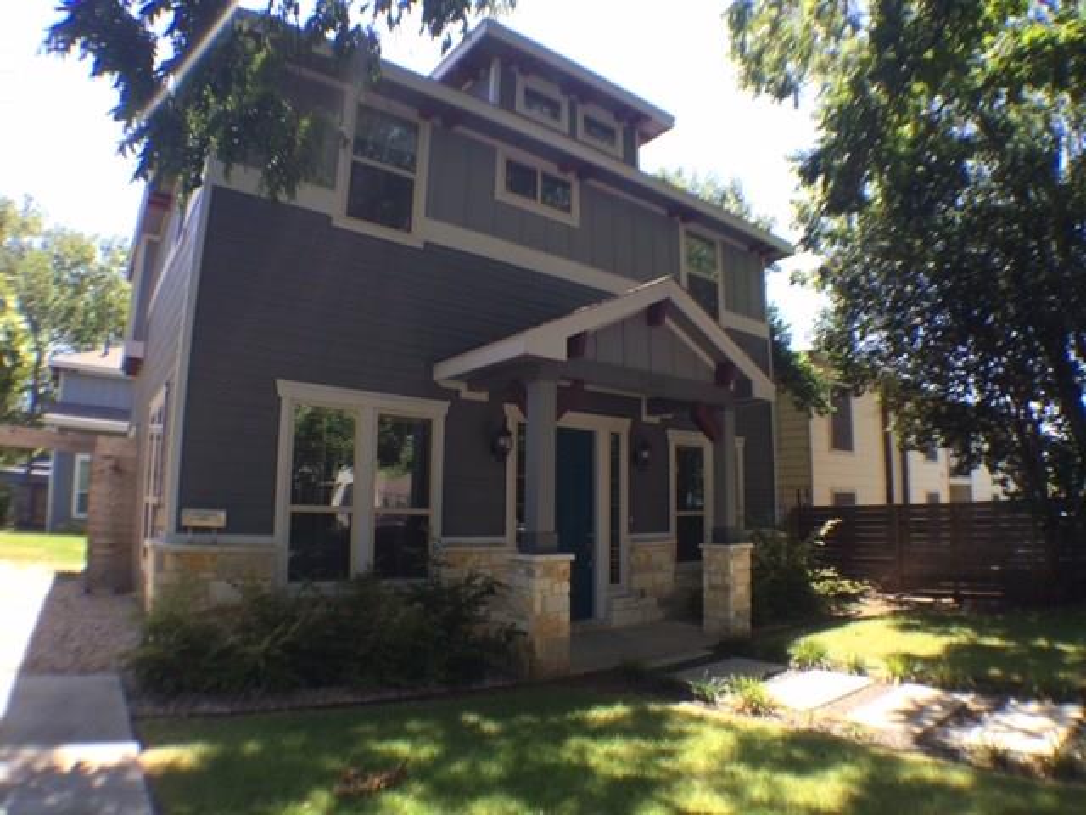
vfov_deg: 48.2
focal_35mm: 29
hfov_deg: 61.7
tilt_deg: +8.5
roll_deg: -1.7
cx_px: 543
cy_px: 408
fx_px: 910
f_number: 2.2
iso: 32
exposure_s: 1/363
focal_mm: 4.15
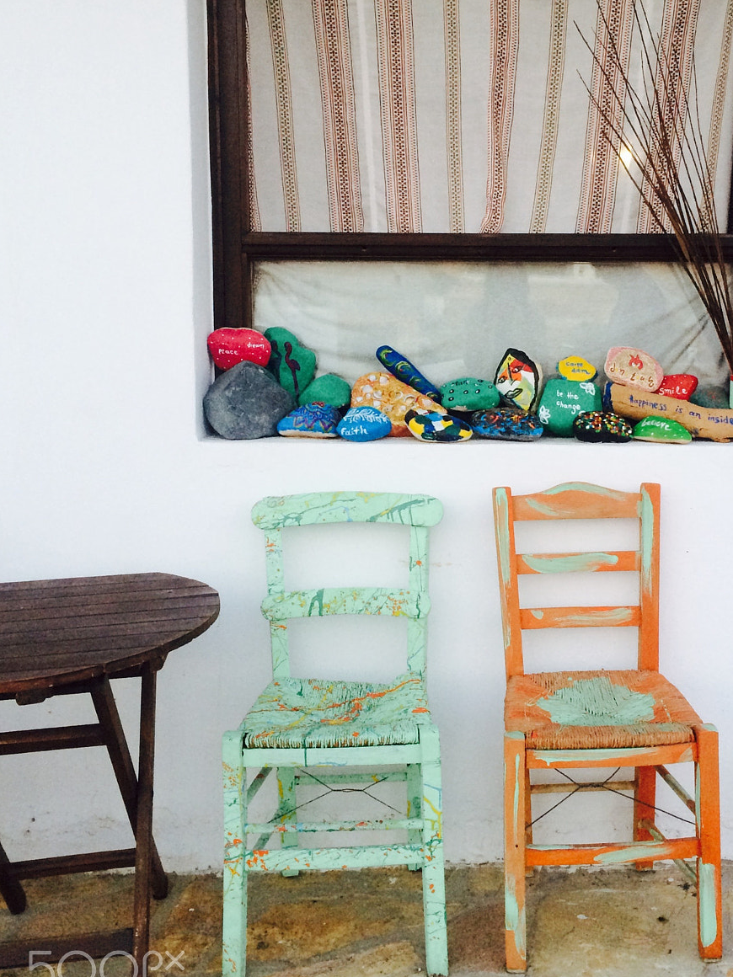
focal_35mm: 40
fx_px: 1129
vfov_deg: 46.6
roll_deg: +0.5
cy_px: 407
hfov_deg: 35.6
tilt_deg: -5.6
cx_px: 481
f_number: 2.2
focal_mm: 4.15
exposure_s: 1/33
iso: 64
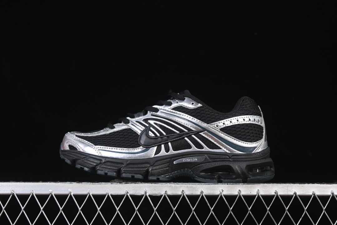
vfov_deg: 18.2
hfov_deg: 27.0
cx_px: 168
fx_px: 702
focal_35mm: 75
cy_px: 112
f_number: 6.3
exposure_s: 1/60
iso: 160
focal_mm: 50
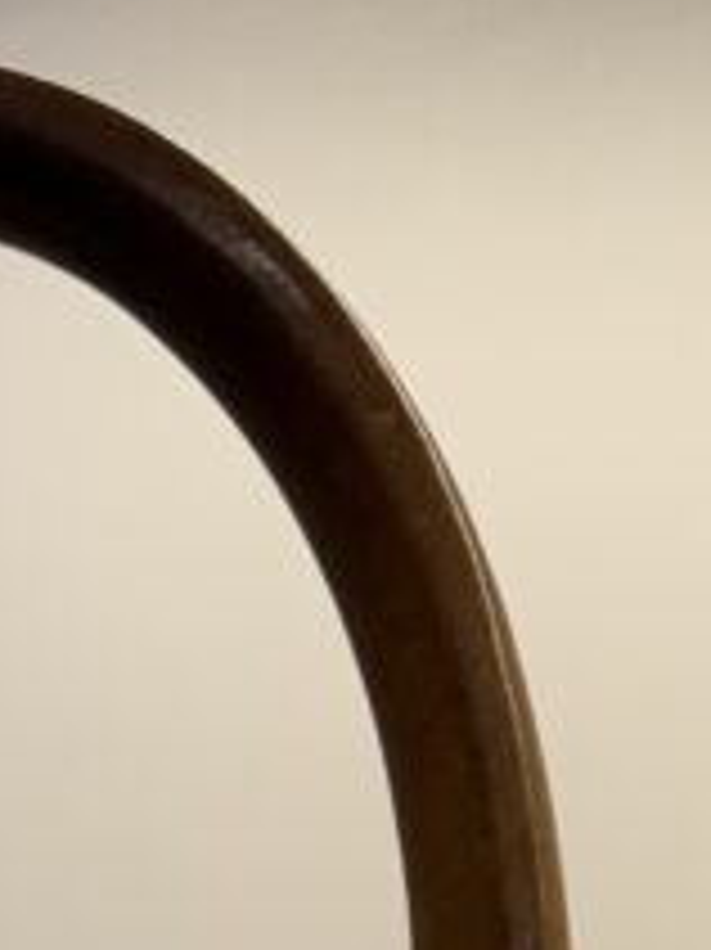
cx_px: -189
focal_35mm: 126
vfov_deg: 13.3
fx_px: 3454
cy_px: 1945
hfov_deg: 11.5
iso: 64
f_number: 1.6
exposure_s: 1/100
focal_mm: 5.96
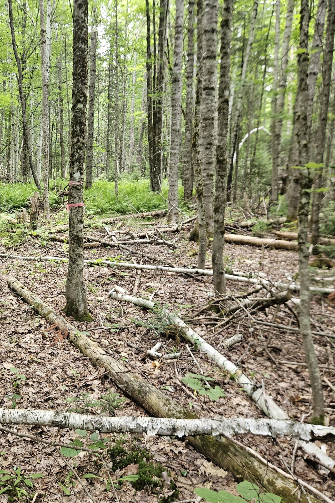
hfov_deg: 36.9
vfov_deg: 55.8
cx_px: 45
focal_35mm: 34
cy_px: 252
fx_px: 475
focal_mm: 5.4
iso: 320
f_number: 1.8
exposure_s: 1/240
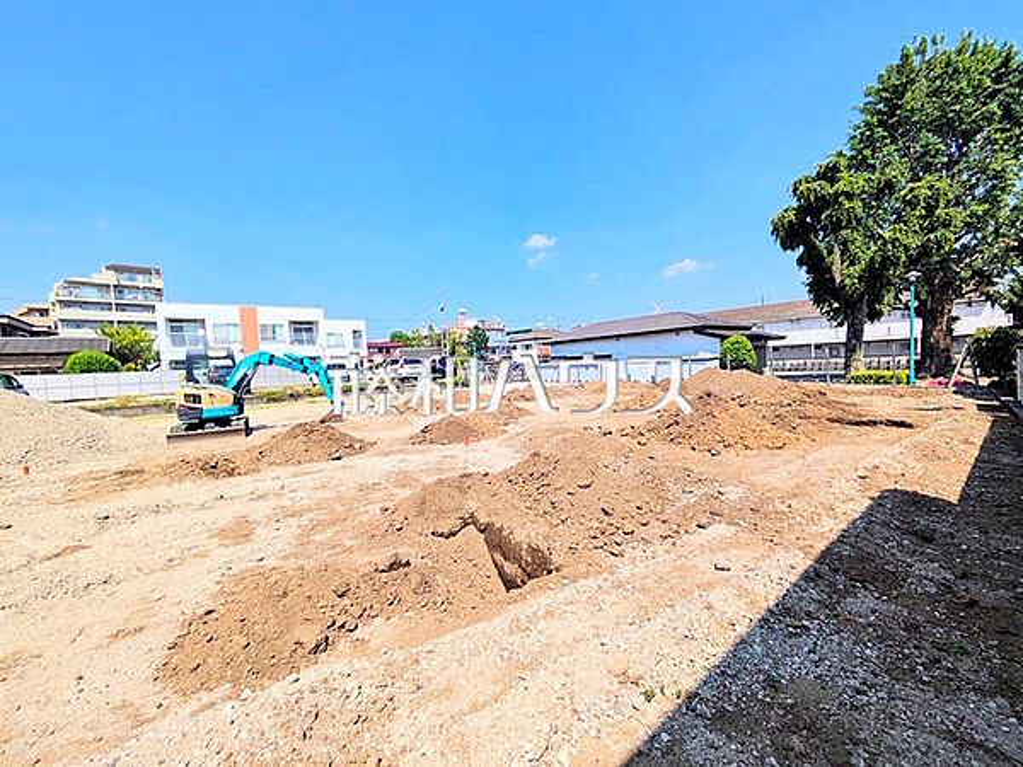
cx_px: 512
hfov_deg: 102.1
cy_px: 384
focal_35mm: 14
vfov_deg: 85.7
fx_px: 414
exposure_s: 1/1395
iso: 45
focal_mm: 1.83
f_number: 2.2
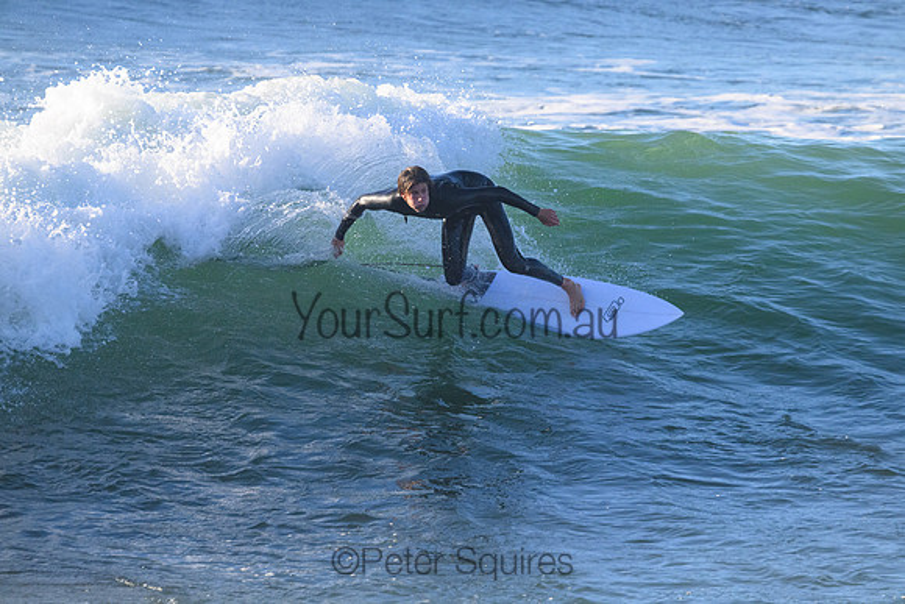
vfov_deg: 2.5
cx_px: 452
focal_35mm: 560
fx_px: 14080
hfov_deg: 3.7
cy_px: 302
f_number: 11
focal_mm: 560
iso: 3600
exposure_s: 1/2000
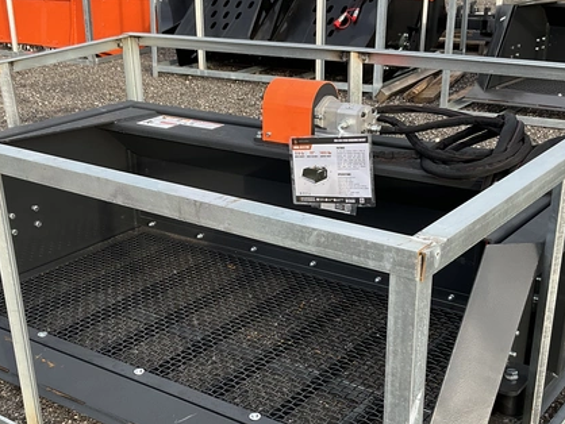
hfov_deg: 36.6
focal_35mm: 52
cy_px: 313
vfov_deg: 27.7
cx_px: 222
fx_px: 849
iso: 20
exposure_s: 1/187
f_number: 1.8
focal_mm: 3
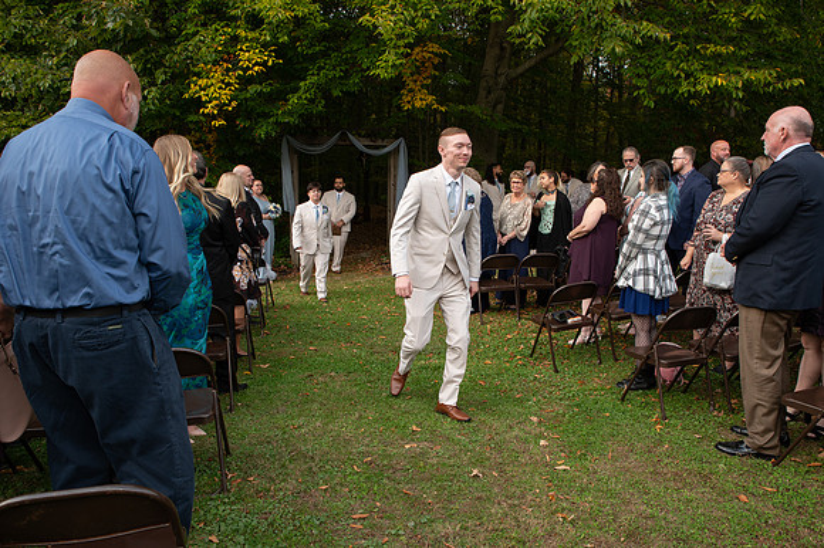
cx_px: 412
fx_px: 591
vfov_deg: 49.8
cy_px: 274
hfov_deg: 69.8
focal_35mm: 26
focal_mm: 24
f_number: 6.3
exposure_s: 1/200
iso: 400
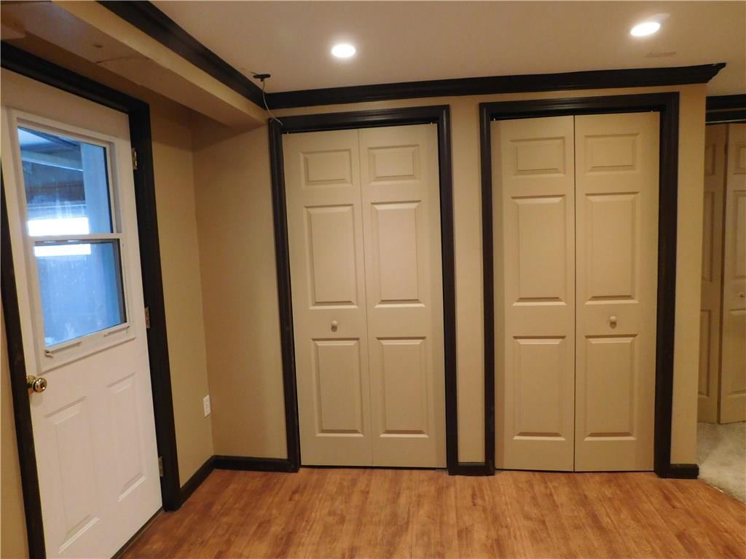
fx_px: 496
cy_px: 280
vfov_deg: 58.9
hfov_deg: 73.9
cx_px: 373
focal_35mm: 23
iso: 400
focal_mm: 4
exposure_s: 1/13
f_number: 3
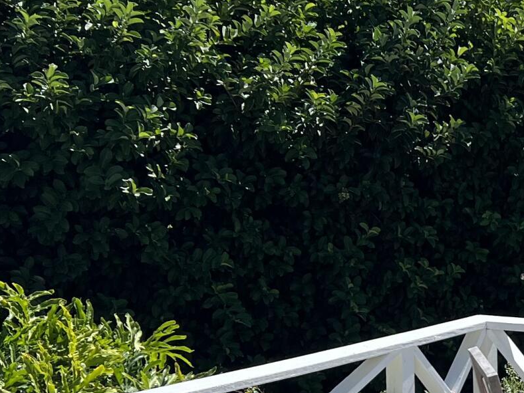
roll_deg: -0.6
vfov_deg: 14.8
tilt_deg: -8.9
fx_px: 1499
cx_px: 655
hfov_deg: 18.6
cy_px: 321
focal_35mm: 99
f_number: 1.5
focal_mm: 5.7
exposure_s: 1/3571
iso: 50
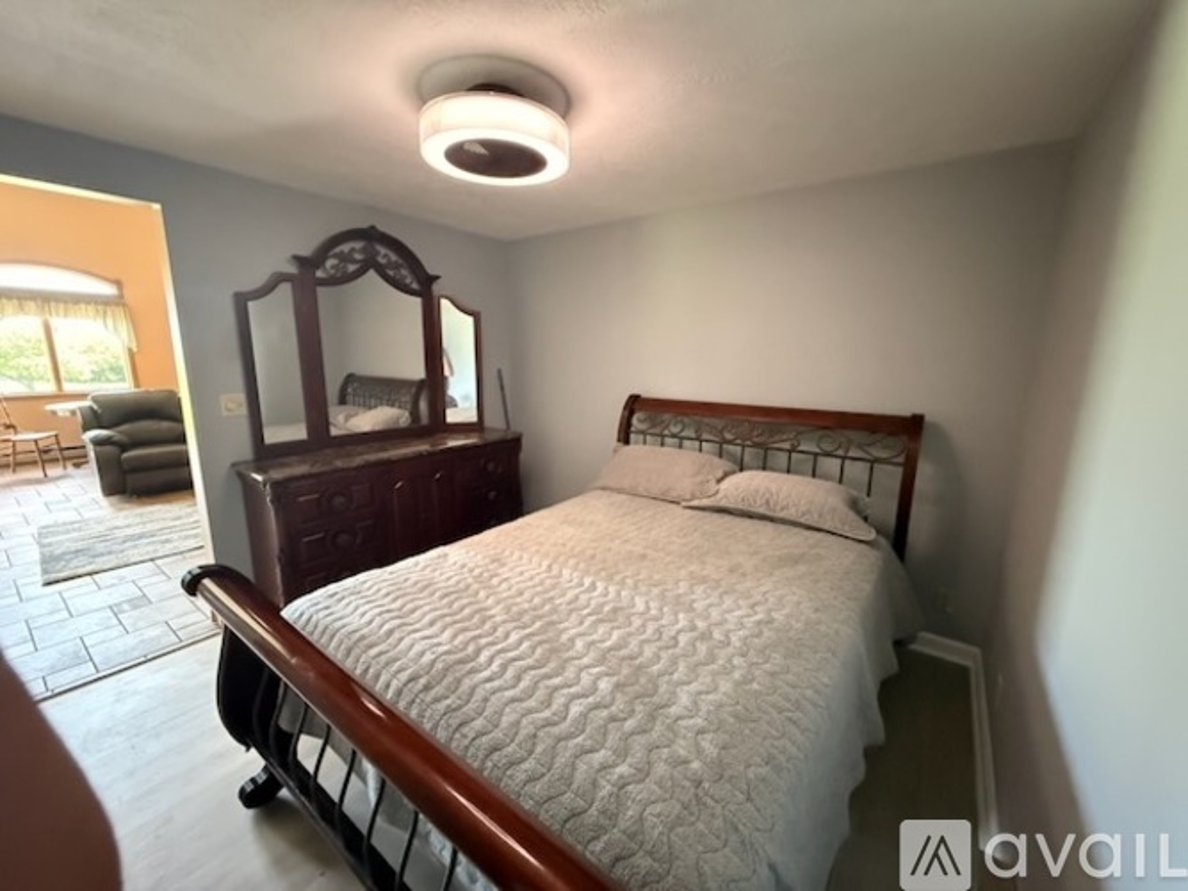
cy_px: 446
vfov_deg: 85.7
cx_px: 594
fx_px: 480
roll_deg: -0.6
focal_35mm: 14
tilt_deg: -10.5
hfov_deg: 102.1
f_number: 2.2
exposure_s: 1/42
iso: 1250
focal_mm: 2.22
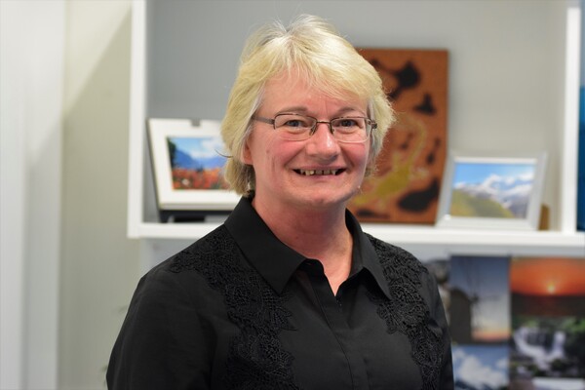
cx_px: 292
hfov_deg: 13.0
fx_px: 2559
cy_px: 195
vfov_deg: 8.7
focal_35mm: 158
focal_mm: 105
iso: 1600
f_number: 4.5
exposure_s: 1/60
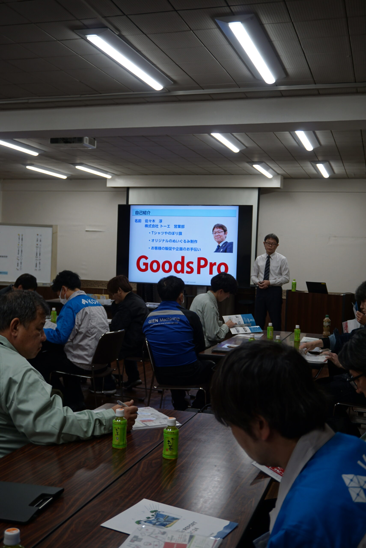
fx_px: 617
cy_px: 274
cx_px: 183
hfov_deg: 33.1
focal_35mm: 40
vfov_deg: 47.9
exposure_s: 1/60
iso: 200
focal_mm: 27
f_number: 4.5
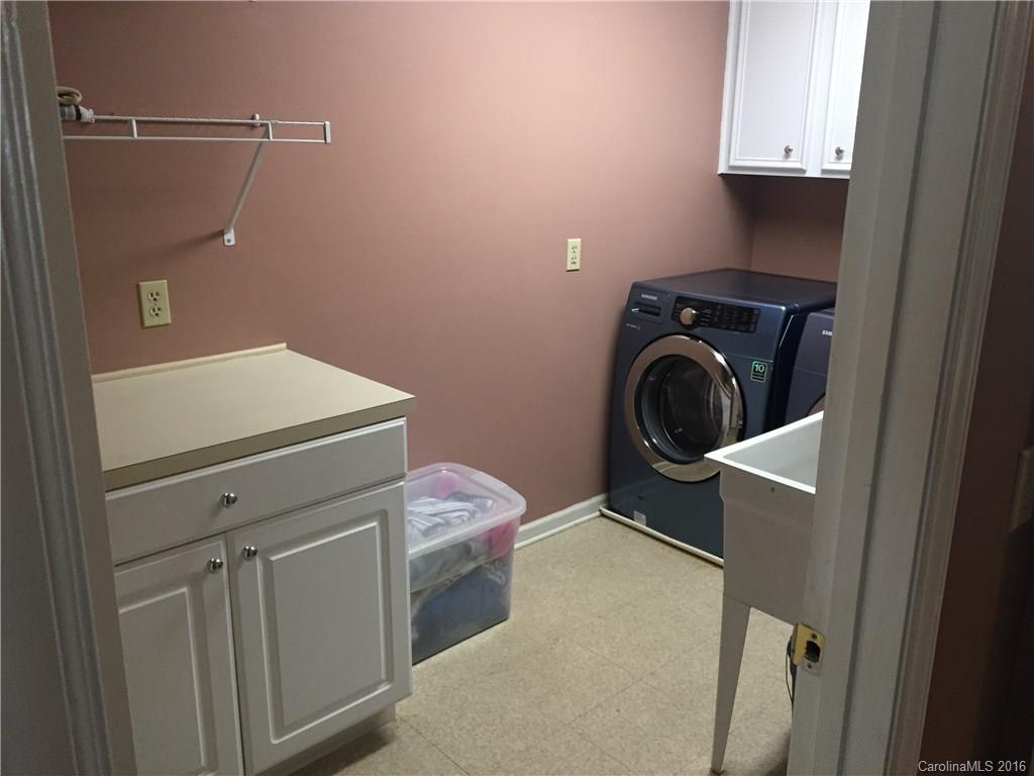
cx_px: 517
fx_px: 866
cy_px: 388
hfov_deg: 61.7
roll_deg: -0.3
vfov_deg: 48.2
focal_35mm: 29
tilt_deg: -15.9
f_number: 2.2
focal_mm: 4.15
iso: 160
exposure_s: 1/30
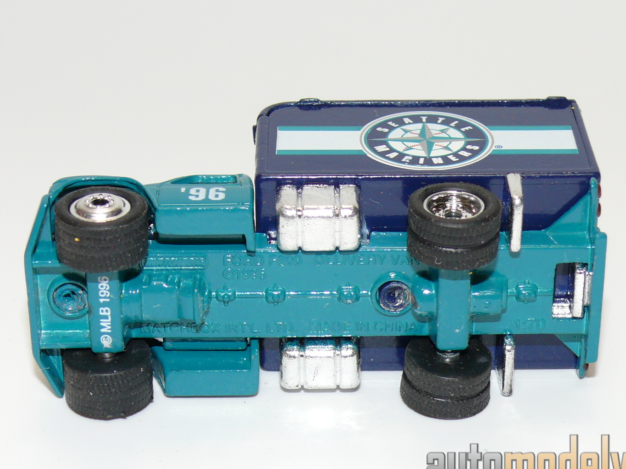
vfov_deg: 14.5
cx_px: 321
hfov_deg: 19.3
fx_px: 1845
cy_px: 229
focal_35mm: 102
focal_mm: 12.3
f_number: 4
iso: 100
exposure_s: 1/30
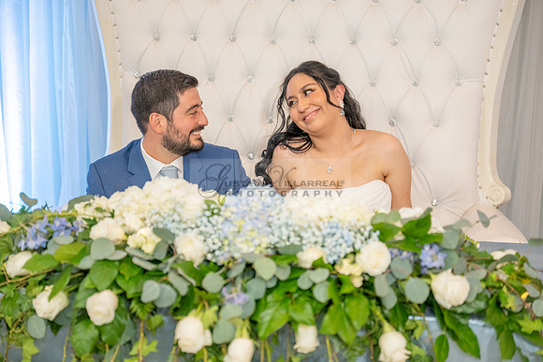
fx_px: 1056
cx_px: 272
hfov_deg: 28.8
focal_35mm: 70
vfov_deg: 19.5
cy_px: 181
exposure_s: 1/160
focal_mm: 70
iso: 1000
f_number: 3.2
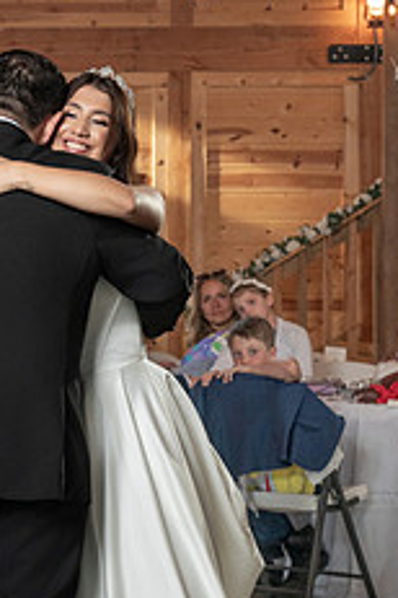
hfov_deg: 12.7
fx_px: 1774
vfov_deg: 19.1
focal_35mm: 107
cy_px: 344
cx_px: 31
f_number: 5.6
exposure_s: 1/200
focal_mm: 55
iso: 2000
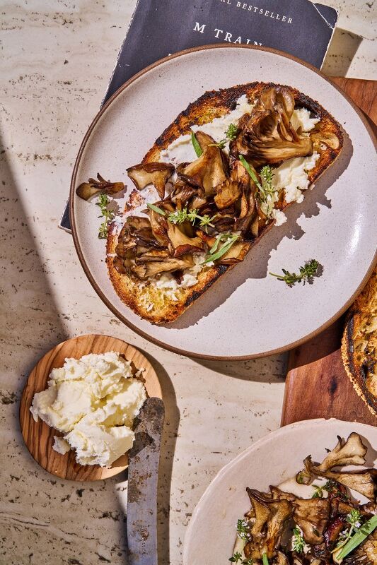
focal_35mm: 50
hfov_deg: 27.0
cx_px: 188
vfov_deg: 39.6
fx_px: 786
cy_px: 282
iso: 400
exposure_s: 1/640
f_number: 16
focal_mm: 50
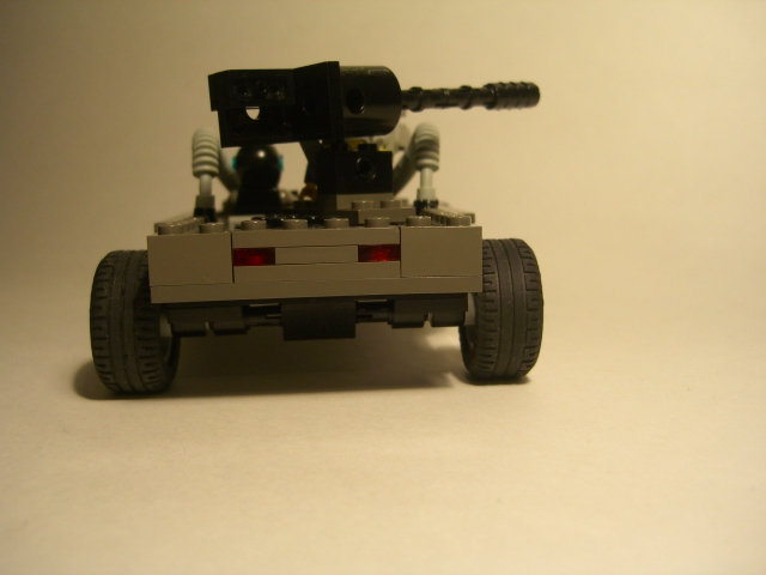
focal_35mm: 38
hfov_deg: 49.0
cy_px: 288
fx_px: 841
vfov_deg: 37.7
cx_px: 383
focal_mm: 7.9
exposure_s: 1/50
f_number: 2.8
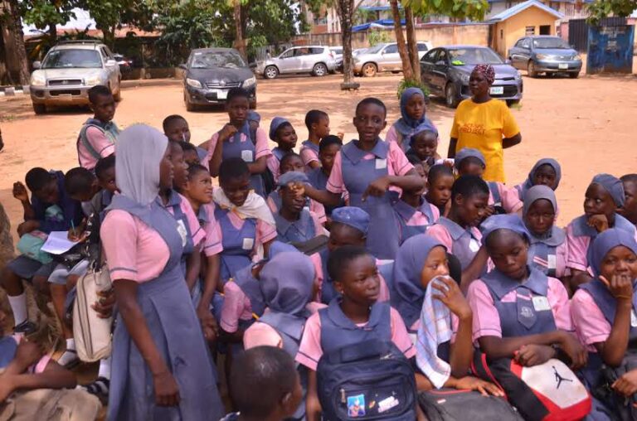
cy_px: 210
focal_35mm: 39
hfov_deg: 49.7
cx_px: 318
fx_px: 688
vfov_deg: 34.0
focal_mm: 26
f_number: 5.6
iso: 100
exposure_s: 1/320
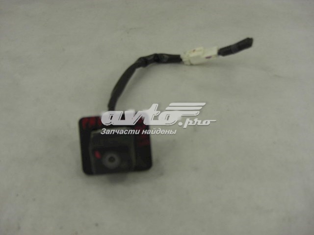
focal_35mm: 38
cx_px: 157
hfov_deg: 49.0
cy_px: 118
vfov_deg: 37.7
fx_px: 345
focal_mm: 7.9
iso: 200
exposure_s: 1/60
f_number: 2.8
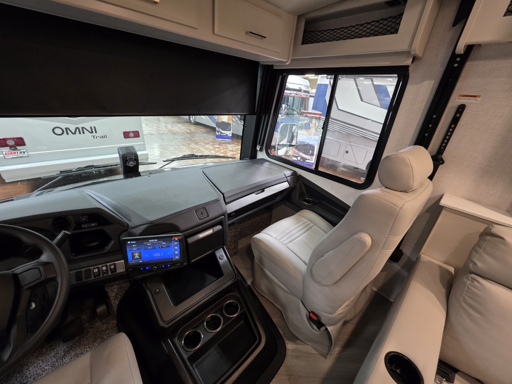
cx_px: 256
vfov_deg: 89.9
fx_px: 192
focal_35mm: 13
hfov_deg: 106.2
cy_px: 192
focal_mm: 2.2
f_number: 1.9
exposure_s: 1/60
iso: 400
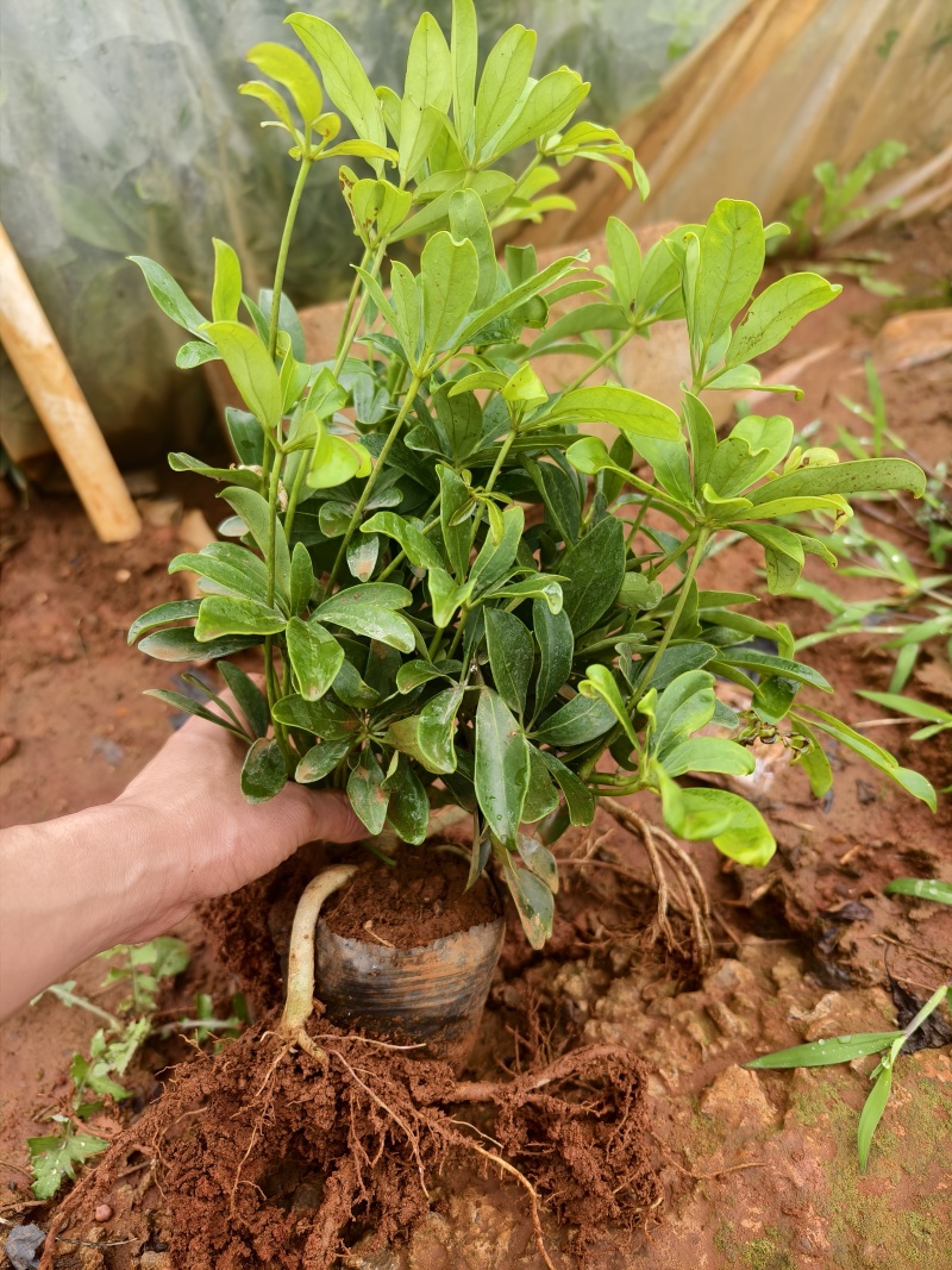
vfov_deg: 73.9
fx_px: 844
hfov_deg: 58.9
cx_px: 476
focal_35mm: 23
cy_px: 635
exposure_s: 1/498
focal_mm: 8.67
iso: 50
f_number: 1.75
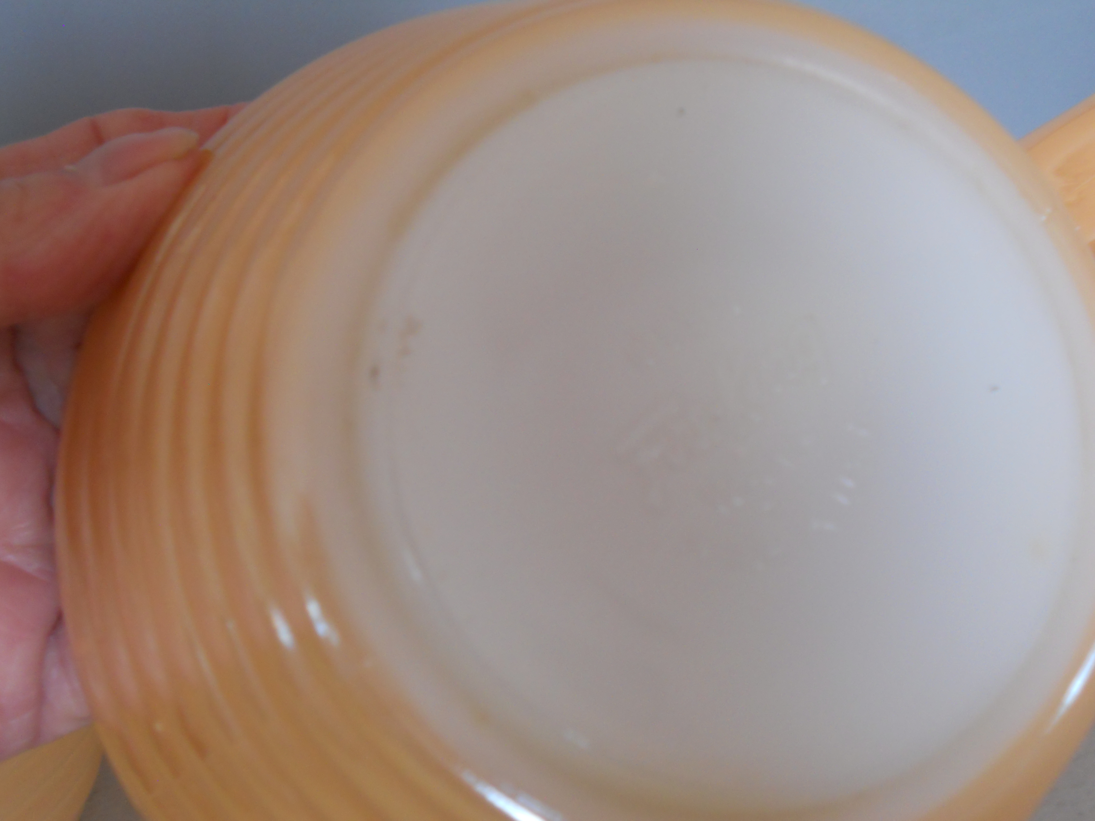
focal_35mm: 46
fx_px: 1455
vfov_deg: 31.5
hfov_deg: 41.2
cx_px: 548
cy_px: 410
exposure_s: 1/30
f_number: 4.3
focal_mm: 8.2
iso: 250
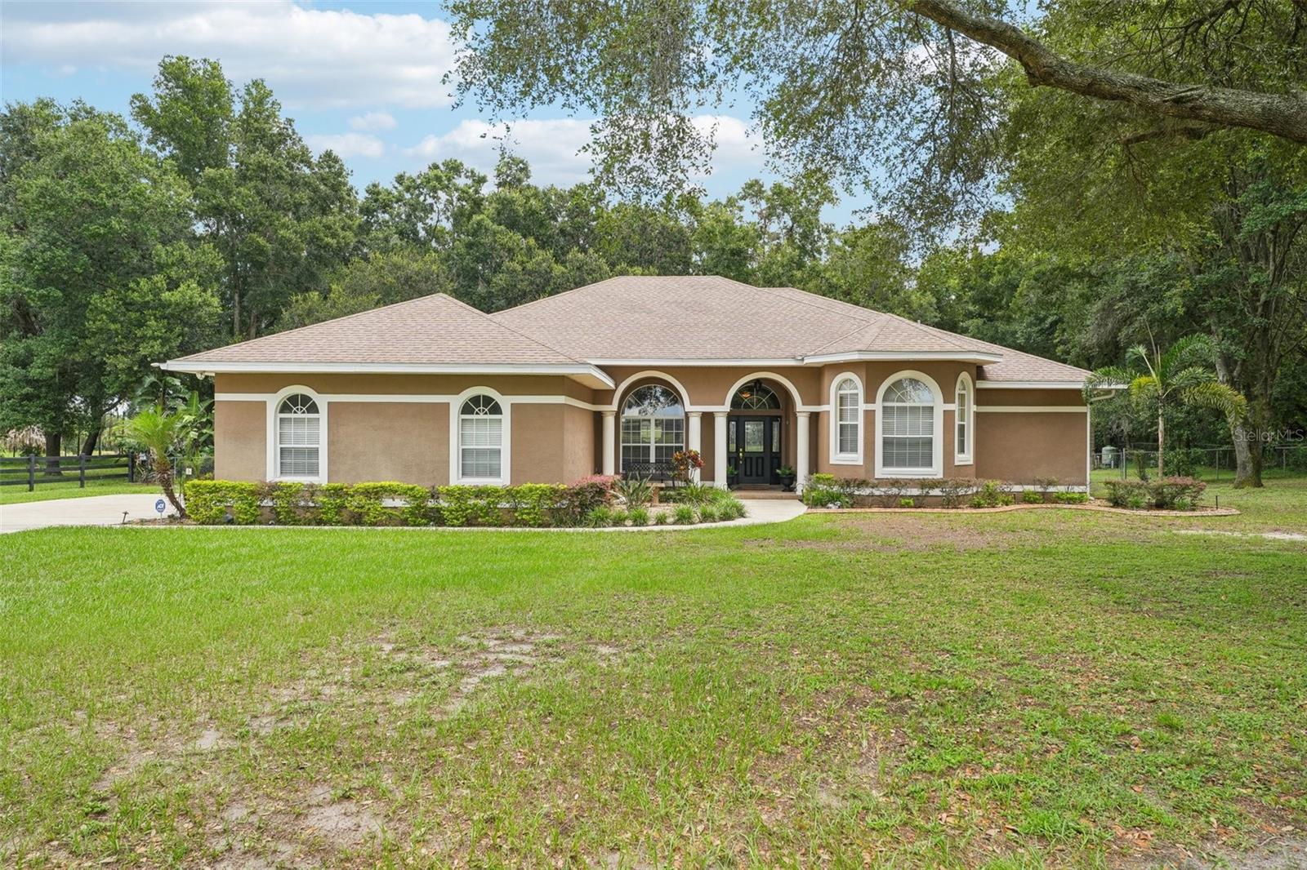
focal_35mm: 22
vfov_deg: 56.8
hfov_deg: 78.1
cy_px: 435
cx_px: 654
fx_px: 806
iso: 200
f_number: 8
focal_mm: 22.2
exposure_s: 1/200
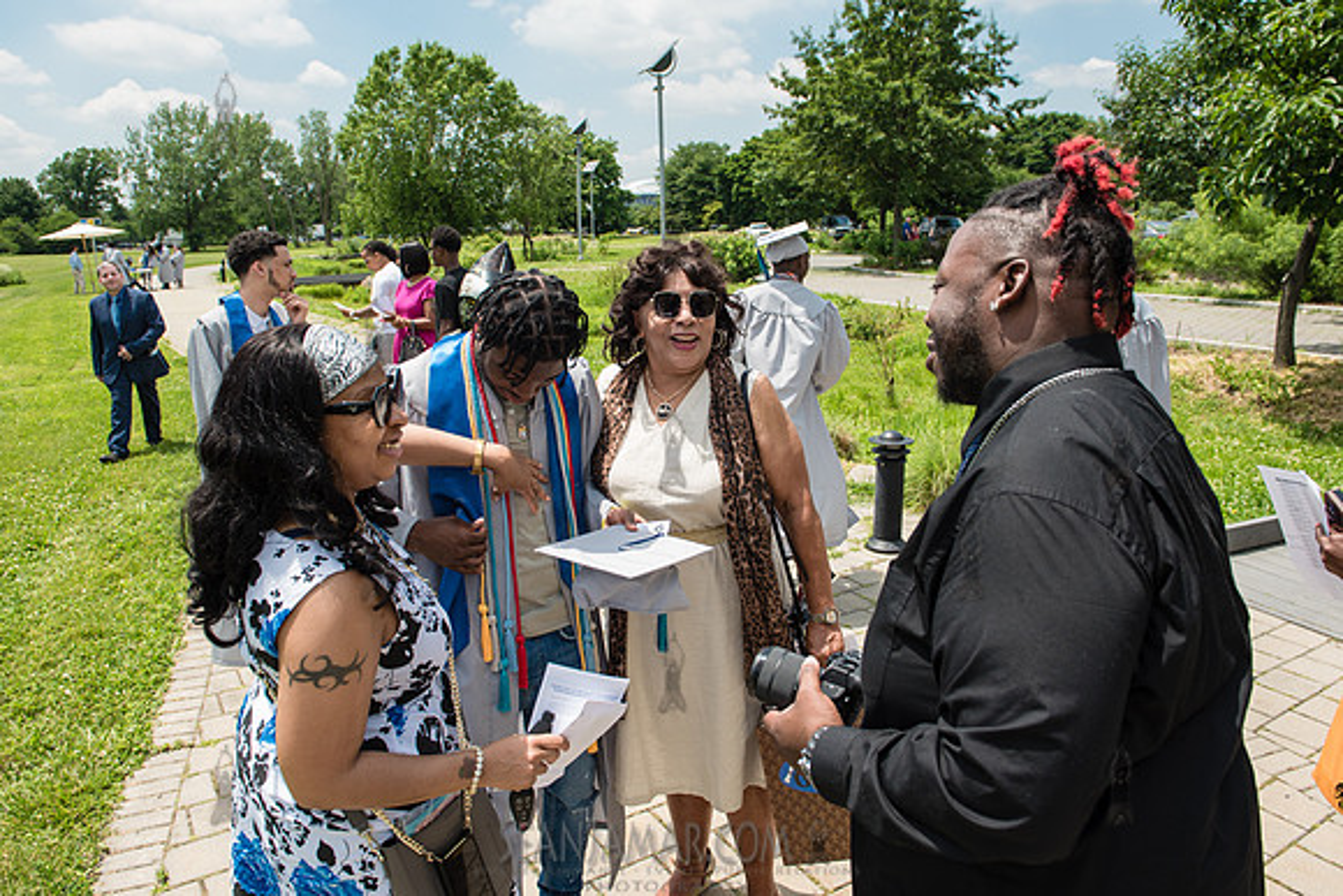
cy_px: 421
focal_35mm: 26
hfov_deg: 70.4
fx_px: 953
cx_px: 677
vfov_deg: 50.4
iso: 200
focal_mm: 24
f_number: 5.6
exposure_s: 1/800
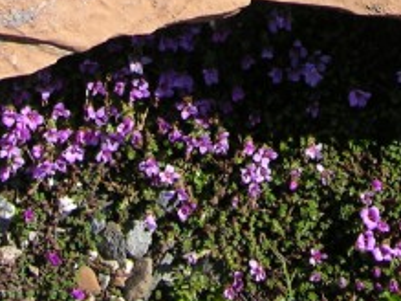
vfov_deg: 8.5
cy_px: -347
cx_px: 291
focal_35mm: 164
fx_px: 1899
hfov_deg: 12.0
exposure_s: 1/210
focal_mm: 8.9
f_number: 5
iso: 50
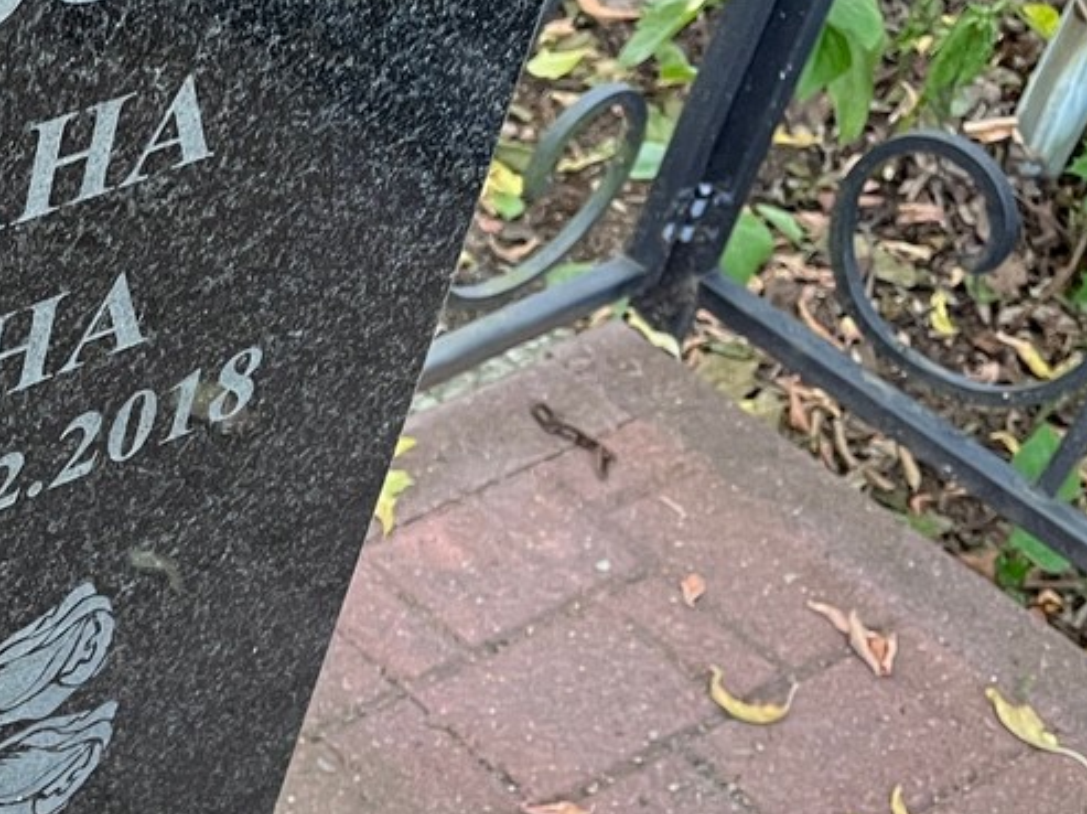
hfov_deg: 22.9
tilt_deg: -42.6
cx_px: -326
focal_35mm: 76
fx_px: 2385
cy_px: 549
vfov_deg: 19.3
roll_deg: -5.0
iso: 200
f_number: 1.6
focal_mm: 5.1
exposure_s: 1/60
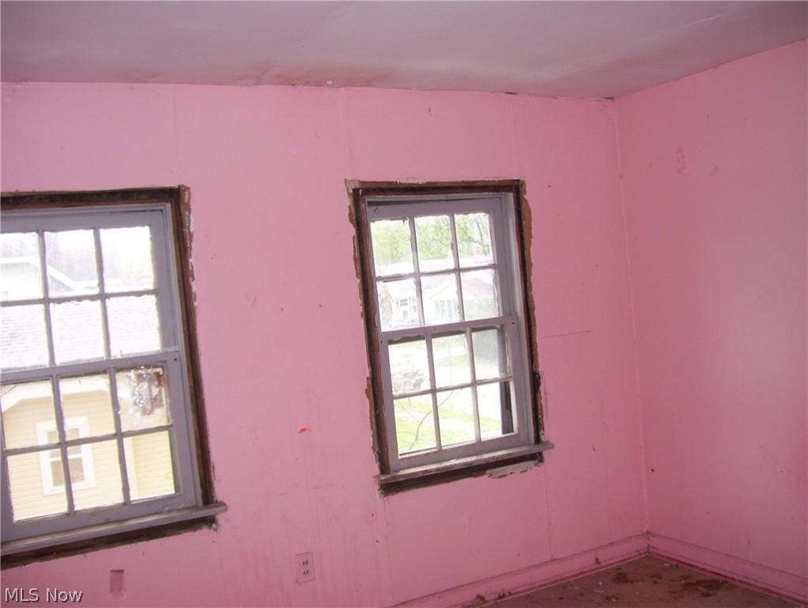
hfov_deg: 51.3
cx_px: 404
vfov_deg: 39.7
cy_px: 304
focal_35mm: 36
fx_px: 841
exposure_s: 1/80
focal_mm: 6
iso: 80
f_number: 2.7
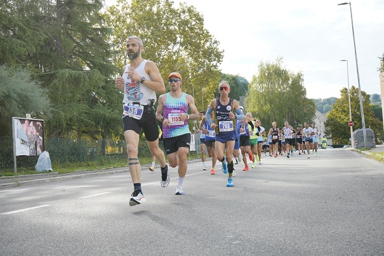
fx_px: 469
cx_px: 192
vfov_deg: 30.5
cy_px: 128
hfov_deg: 44.5
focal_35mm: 44
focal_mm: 44
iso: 1000
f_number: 8
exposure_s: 1/800
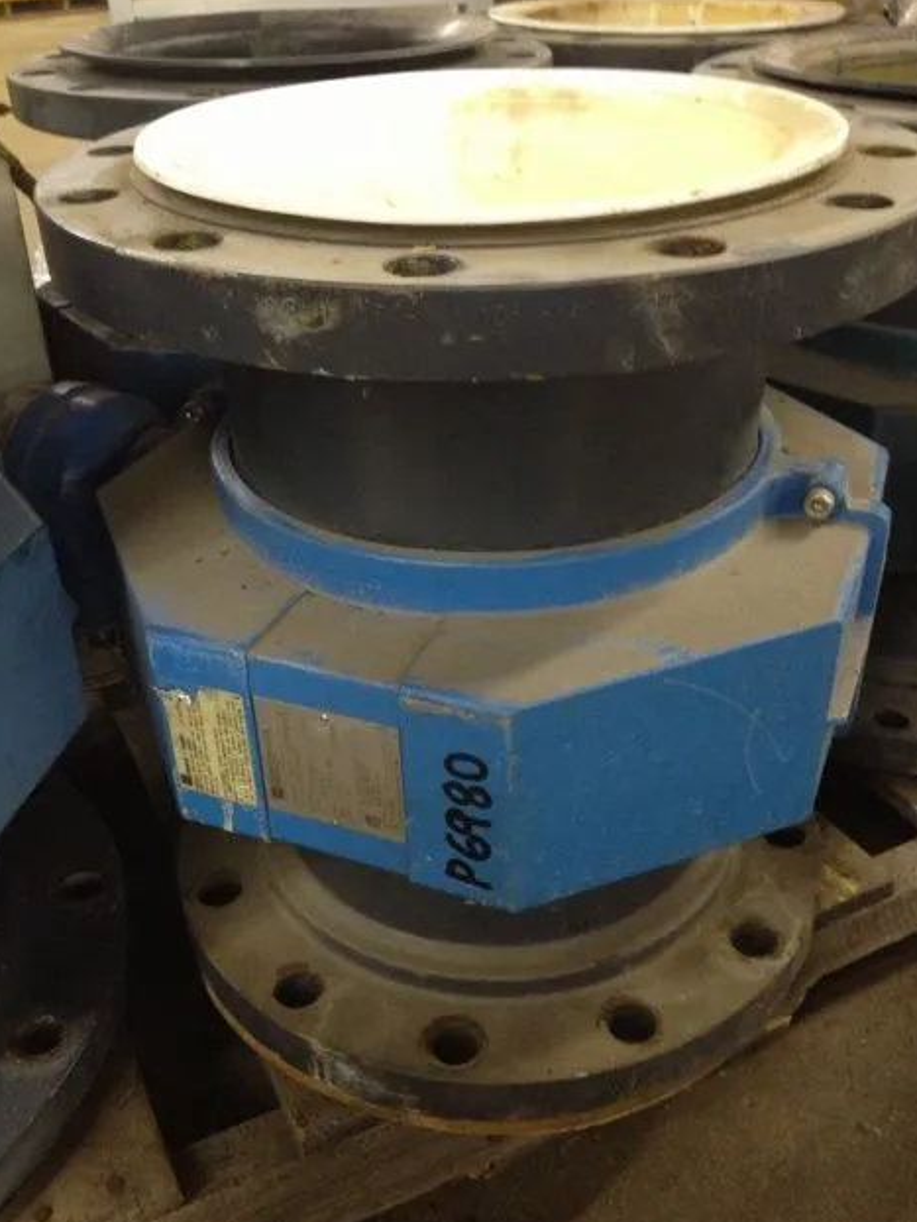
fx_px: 1271
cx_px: 459
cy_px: 623
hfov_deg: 39.7
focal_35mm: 36
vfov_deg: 51.3
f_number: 2.4
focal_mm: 4.28
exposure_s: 1/20
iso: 320
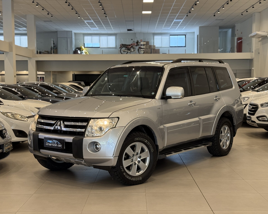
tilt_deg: -3.3
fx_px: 404
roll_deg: -0.1
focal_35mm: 51
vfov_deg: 29.7
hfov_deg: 36.7
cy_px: 108
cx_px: 134
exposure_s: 1/60
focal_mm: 6.76
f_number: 1.78
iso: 100
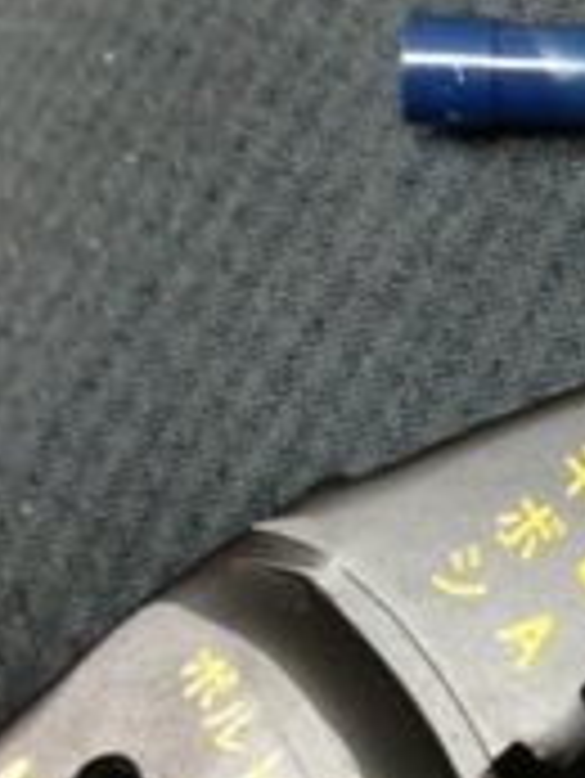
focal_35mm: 86
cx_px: 652
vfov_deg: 22.7
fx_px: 1935
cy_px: 454
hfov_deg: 16.6
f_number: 2.4
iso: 200
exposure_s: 1/20
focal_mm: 4.13
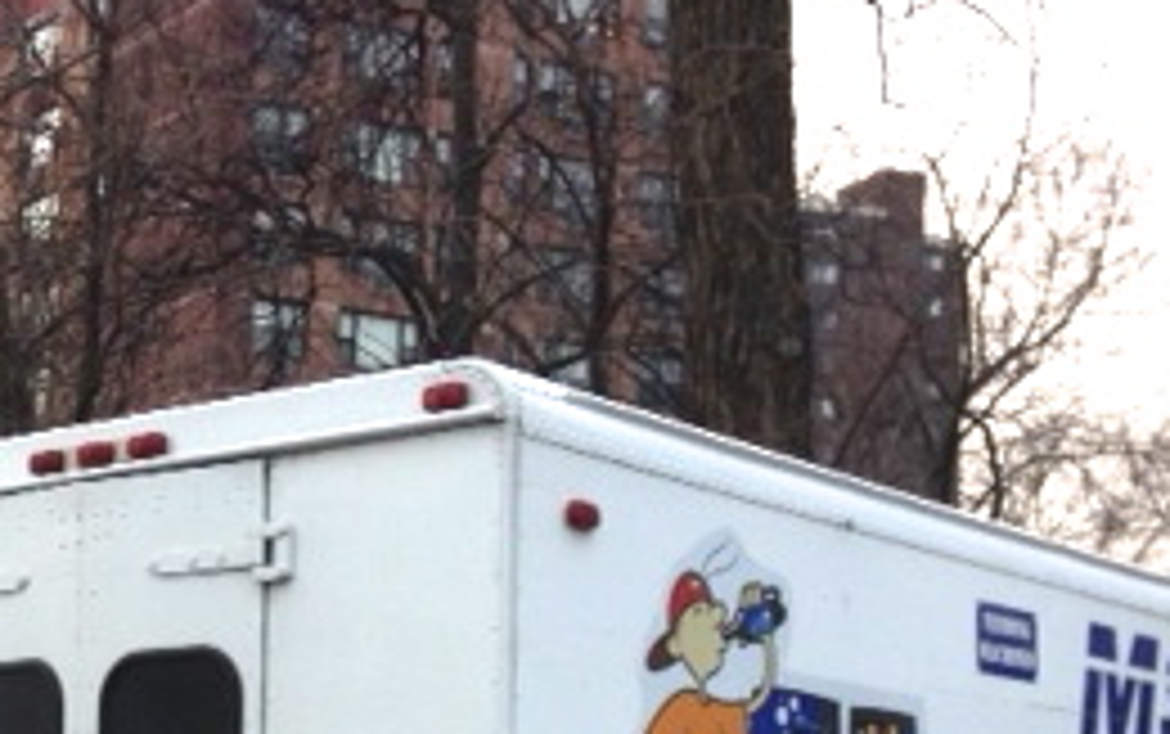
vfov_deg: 14.7
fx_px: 2745
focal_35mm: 86
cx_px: 216
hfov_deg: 23.7
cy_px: 910
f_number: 2.4
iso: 50
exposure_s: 1/30
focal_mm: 4.12
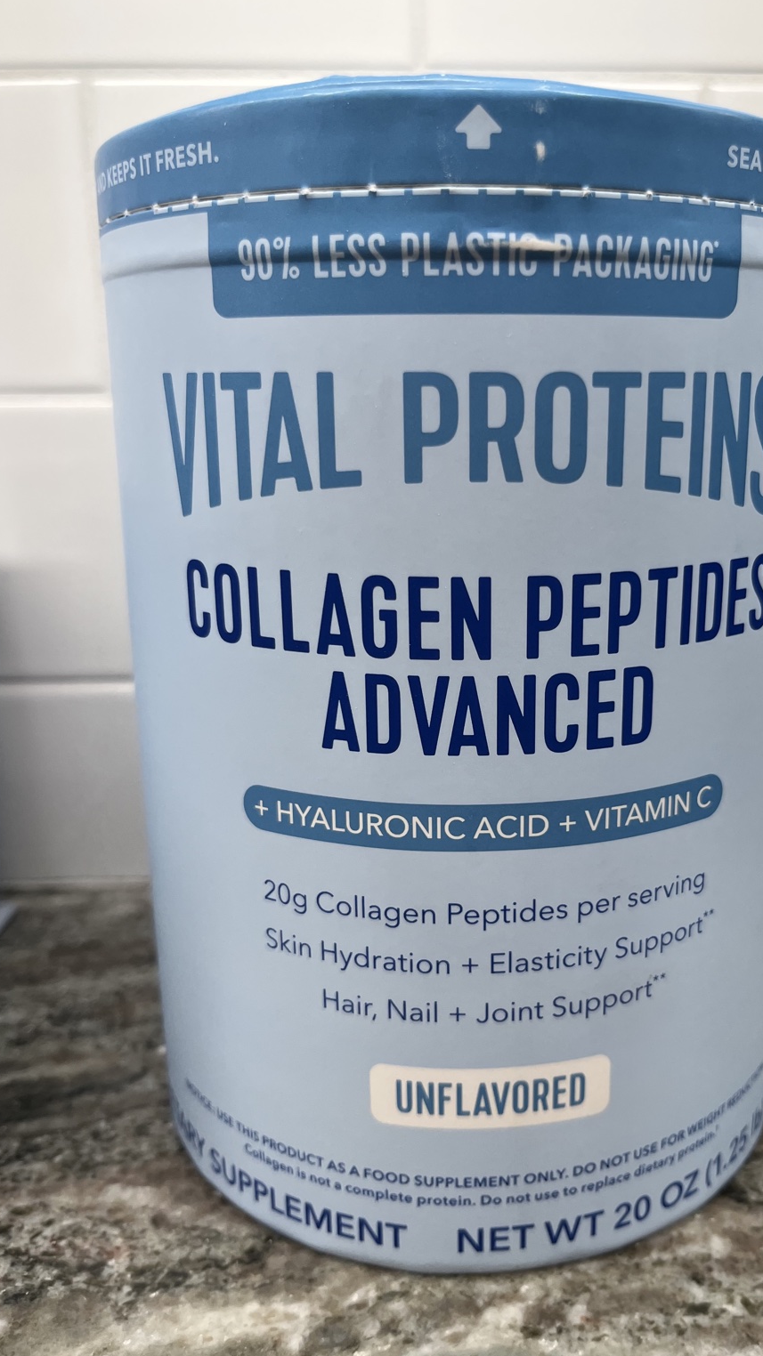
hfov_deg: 40.0
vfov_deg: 66.1
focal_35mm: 29
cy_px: 668
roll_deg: -0.1
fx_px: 1043
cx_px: 465
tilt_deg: -14.4
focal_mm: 5.1
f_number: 1.6
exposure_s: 1/120
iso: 50
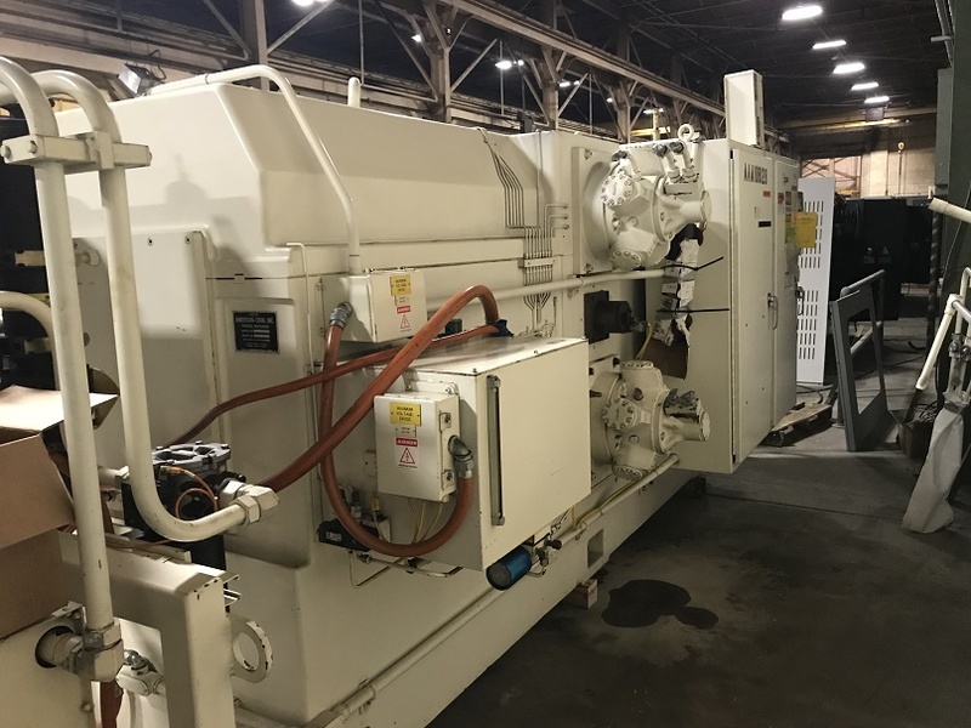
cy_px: 364
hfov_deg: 63.4
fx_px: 785
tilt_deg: -7.2
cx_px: 486
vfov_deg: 49.7
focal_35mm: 28
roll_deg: +2.1
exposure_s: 1/6
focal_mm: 3.99
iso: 100
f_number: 1.8
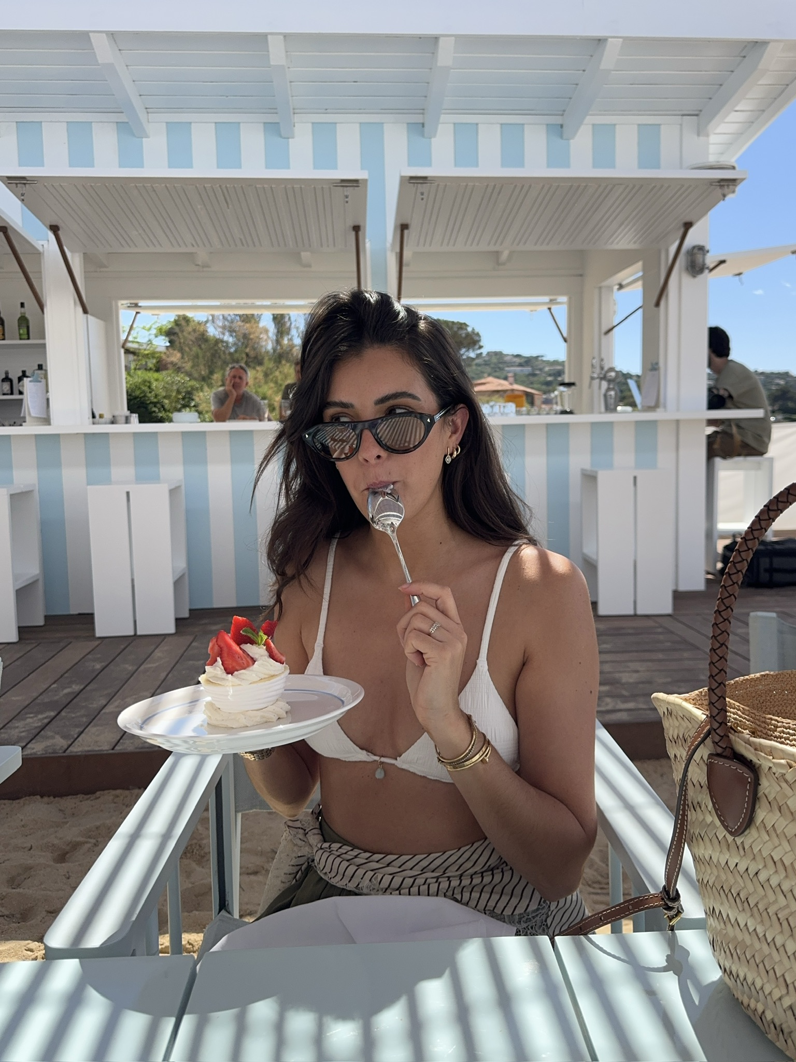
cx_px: 398
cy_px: 531
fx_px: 736
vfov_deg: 71.6
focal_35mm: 24
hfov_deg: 56.8
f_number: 1.78
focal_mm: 6.76
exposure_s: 1/2959
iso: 80
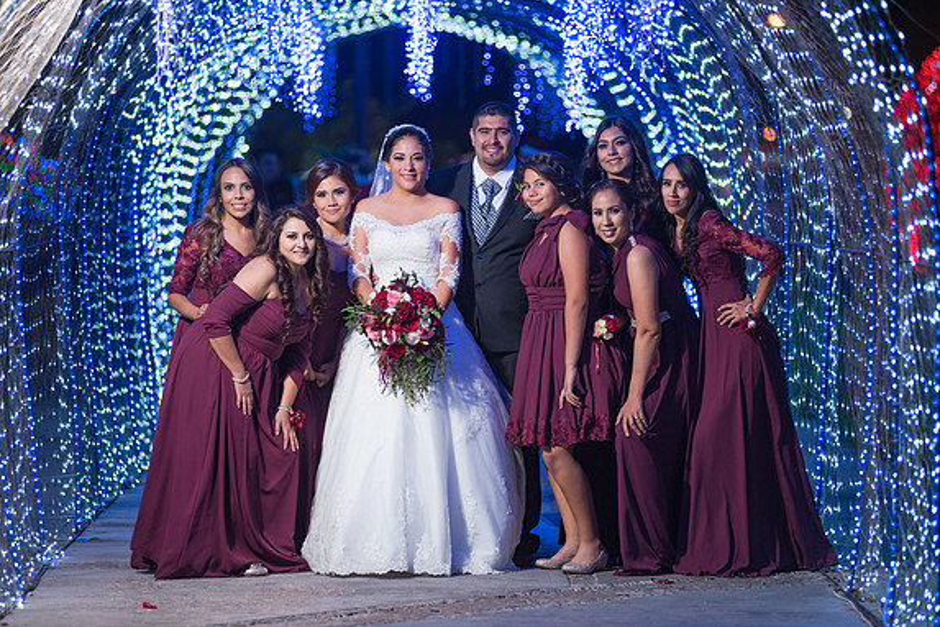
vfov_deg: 8.0
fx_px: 4491
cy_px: 311
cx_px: 468
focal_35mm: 172
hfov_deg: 11.9
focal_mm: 170
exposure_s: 1/125
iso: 1000
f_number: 2.8
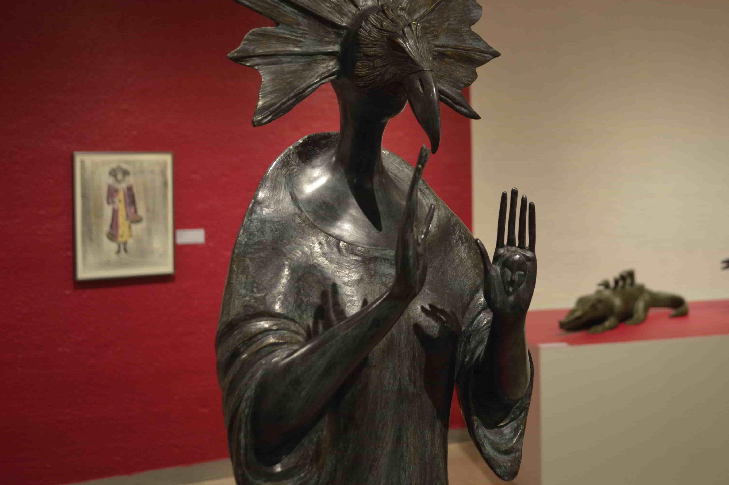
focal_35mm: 46
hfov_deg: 42.2
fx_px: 931
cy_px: 150
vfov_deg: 28.9
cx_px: 489
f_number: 3.8
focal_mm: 22
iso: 560
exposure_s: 1/60
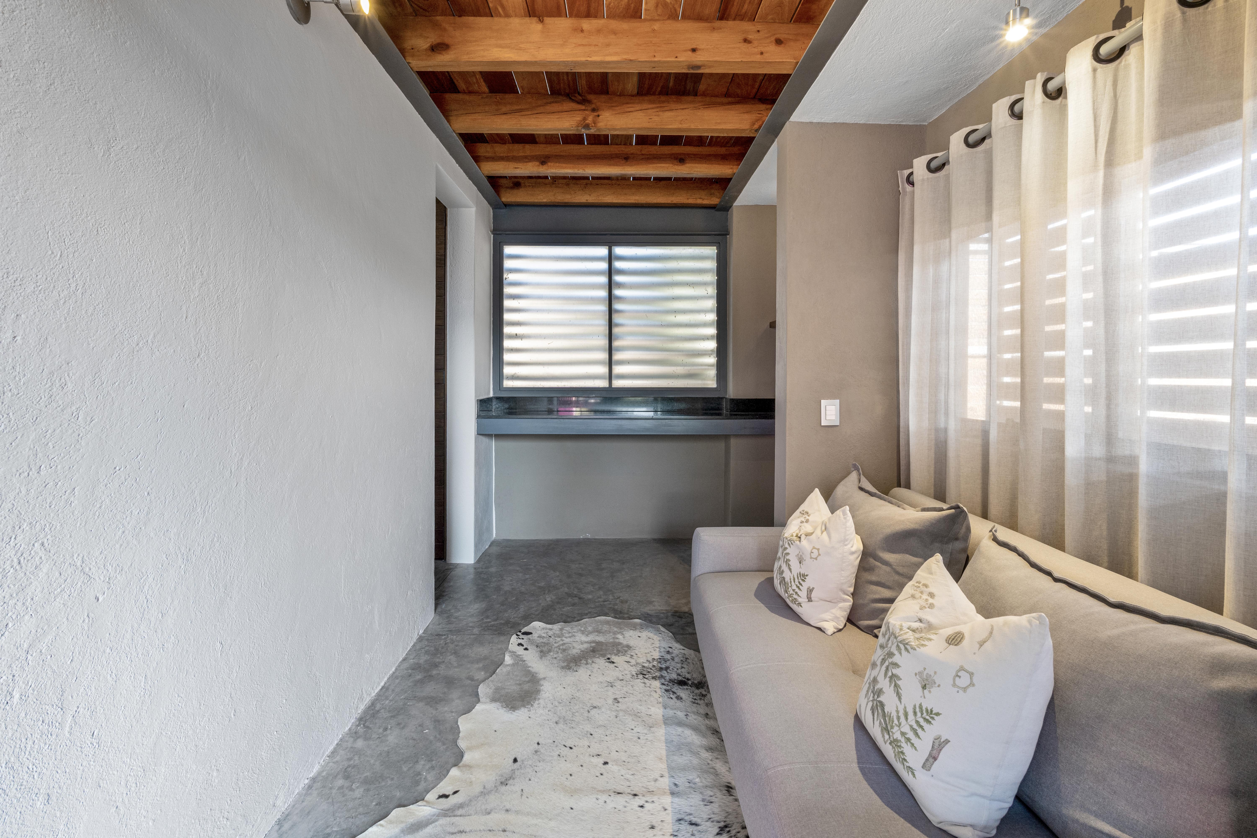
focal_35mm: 16
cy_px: 419
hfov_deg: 95.0
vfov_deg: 72.1
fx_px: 576
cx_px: 628
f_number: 8
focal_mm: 11
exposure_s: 1/4
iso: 400
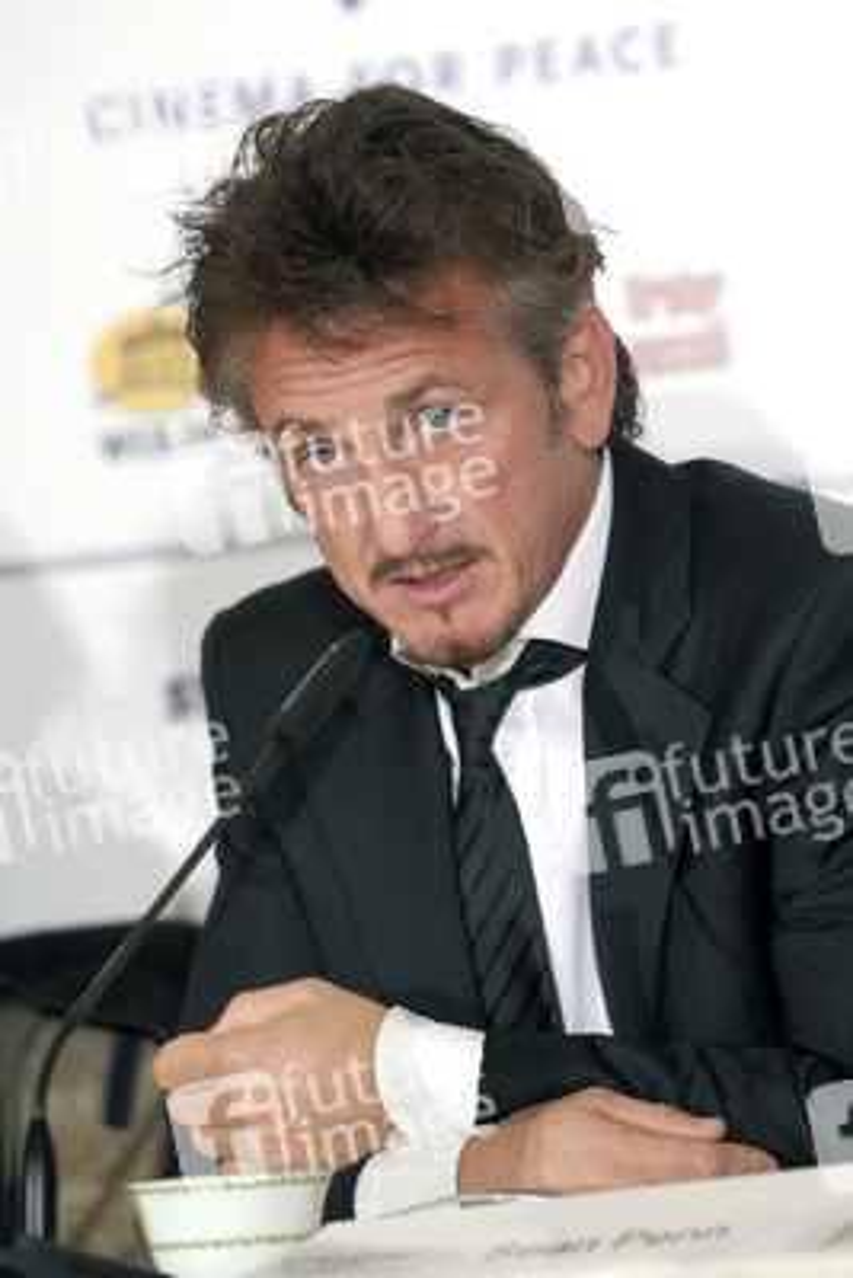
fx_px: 7190
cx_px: 426
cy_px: 639
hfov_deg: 6.8
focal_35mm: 202
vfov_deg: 10.2
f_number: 3.2
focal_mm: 135
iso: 320
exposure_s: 1/200
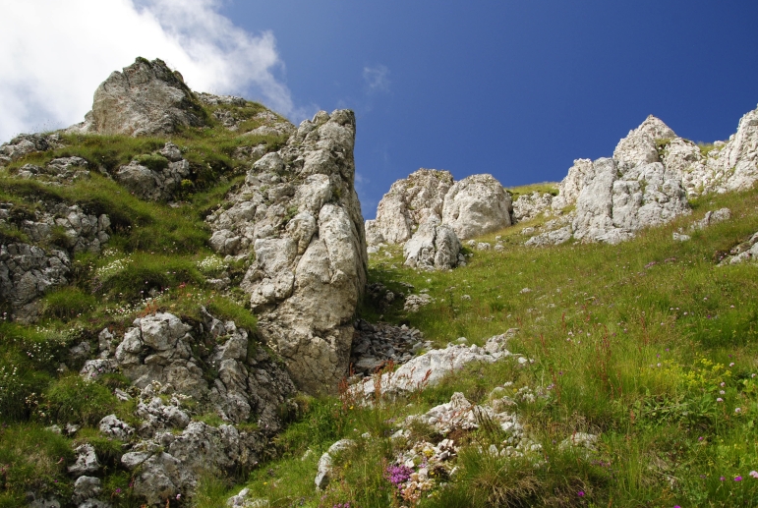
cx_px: 385
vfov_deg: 46.6
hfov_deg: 65.4
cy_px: 249
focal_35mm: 28
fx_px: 591
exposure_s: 1/200
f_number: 9
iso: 200
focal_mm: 18
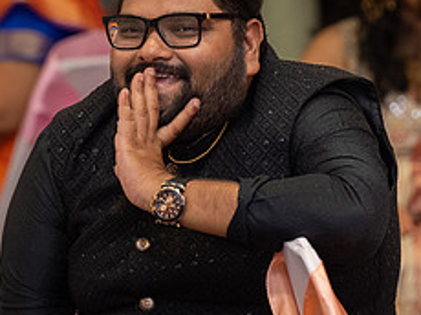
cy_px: 136
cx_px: 187
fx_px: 4422
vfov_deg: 4.1
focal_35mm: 364
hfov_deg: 5.5
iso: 1000
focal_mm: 150
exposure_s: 1/160
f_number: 3.5
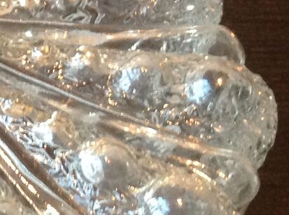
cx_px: -327
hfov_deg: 11.4
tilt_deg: -48.5
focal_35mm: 153
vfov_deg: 9.6
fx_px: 1275
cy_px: 170
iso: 250
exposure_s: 1/15
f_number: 2.4
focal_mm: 4.28
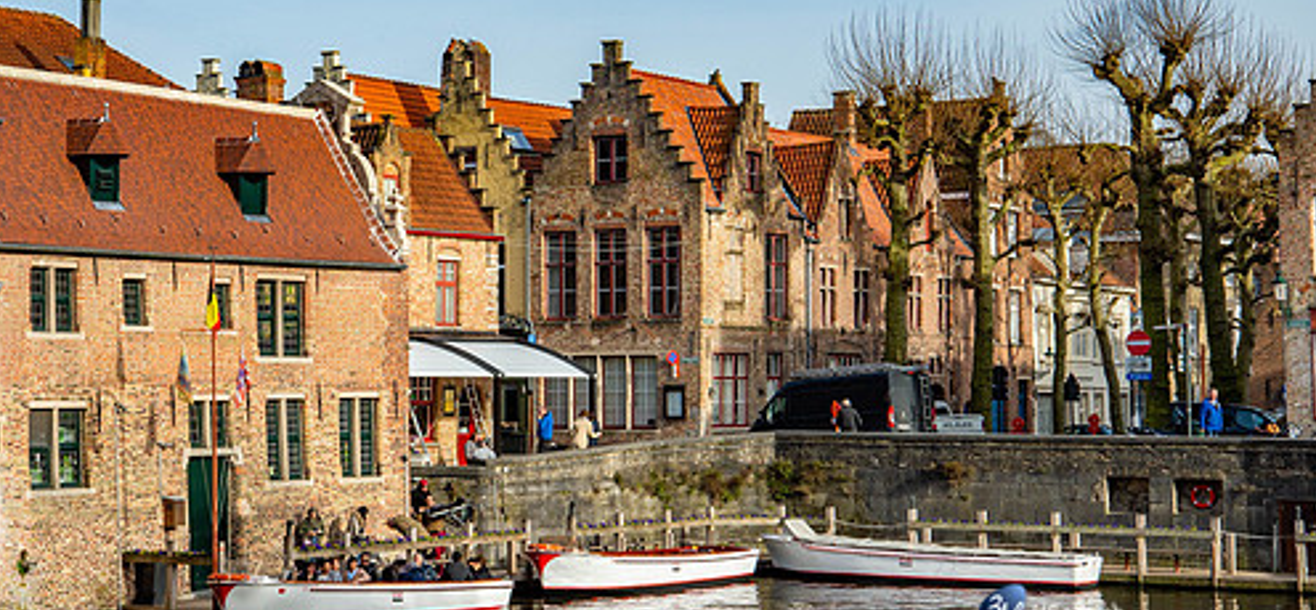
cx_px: 602
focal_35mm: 79
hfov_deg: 27.9
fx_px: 2648
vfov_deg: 13.1
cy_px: 215
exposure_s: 1/800
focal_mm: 62
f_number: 14
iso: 800
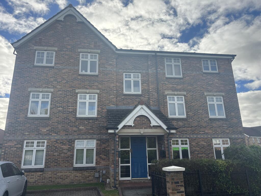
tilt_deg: +16.0
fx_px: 196
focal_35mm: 26
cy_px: 98
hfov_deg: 67.3
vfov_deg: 53.1
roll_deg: +1.1
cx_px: 130
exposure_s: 1/2841
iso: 50
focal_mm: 5.7
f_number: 1.5
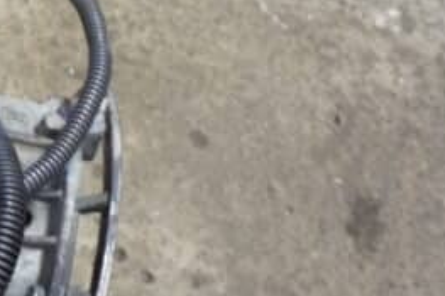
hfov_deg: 16.1
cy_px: 238
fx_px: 1371
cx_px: -315
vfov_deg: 12.3
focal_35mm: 111
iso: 3200
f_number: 5
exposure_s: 1/30
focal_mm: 19
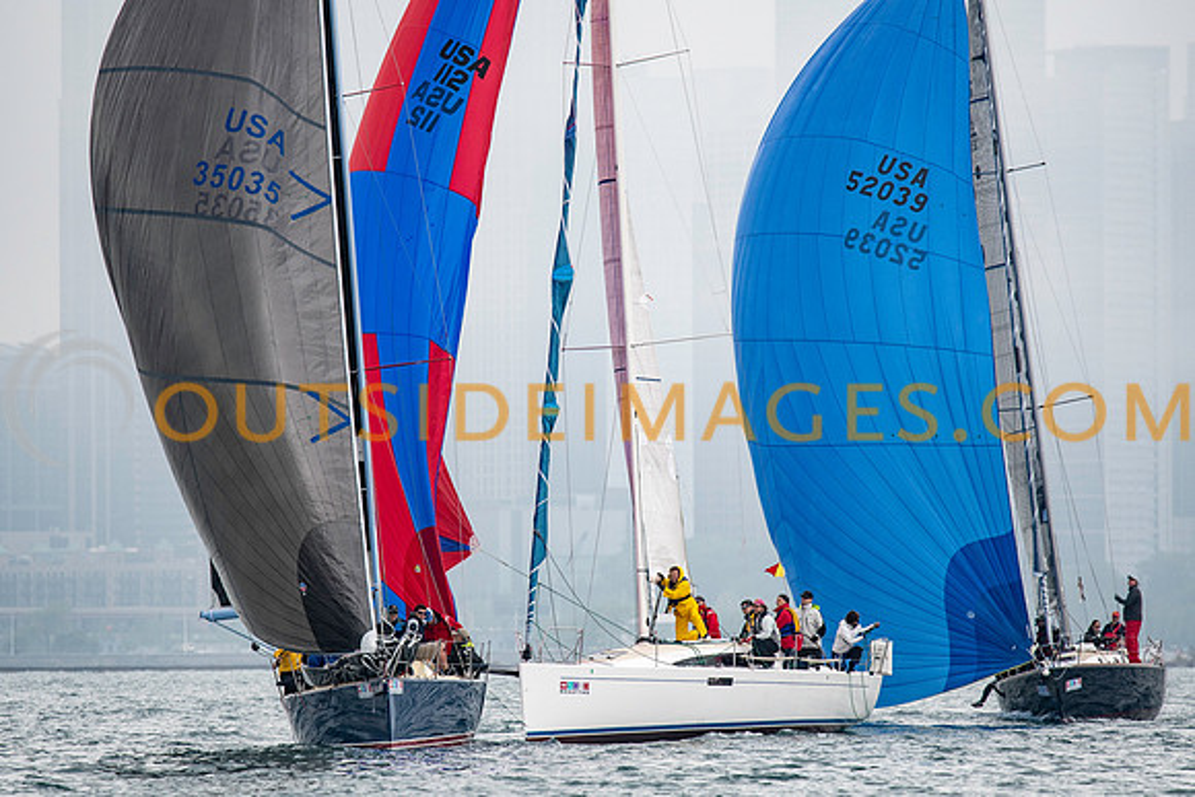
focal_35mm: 483
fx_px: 16042
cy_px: 424
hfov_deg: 4.3
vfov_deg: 2.8
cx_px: 560
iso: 400
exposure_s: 1/2000
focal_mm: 300
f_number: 4.5
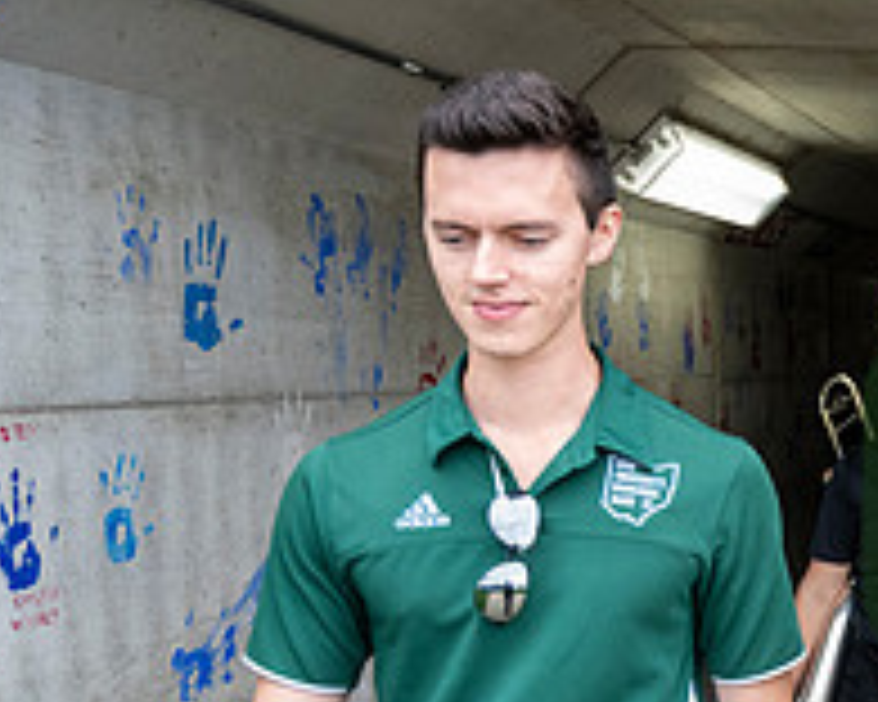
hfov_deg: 24.1
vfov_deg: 22.6
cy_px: 542
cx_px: 1202
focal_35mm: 67
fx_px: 1741
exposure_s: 1/800
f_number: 4
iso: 1250
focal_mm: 24
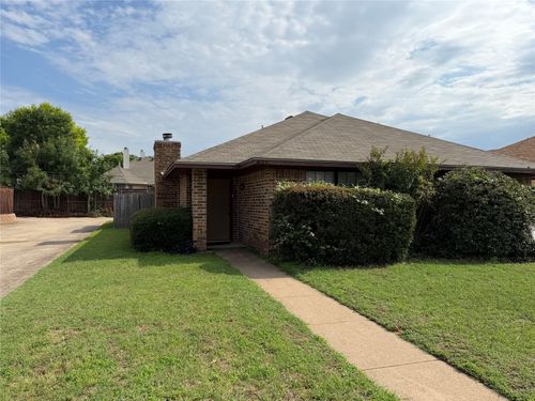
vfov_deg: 56.8
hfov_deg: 71.6
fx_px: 371
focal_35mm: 24
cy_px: 200
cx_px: 268
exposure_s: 1/6711
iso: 80
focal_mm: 6.76
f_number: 1.78
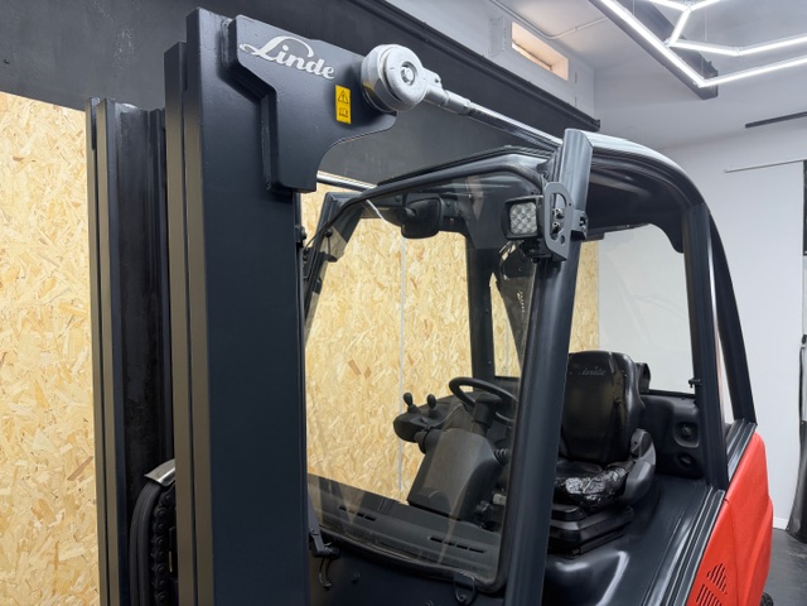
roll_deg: -0.8
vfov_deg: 56.8
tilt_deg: +2.0
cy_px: 303
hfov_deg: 71.6
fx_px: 560
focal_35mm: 24
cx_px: 404
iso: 200
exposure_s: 1/121
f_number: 1.78
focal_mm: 6.76
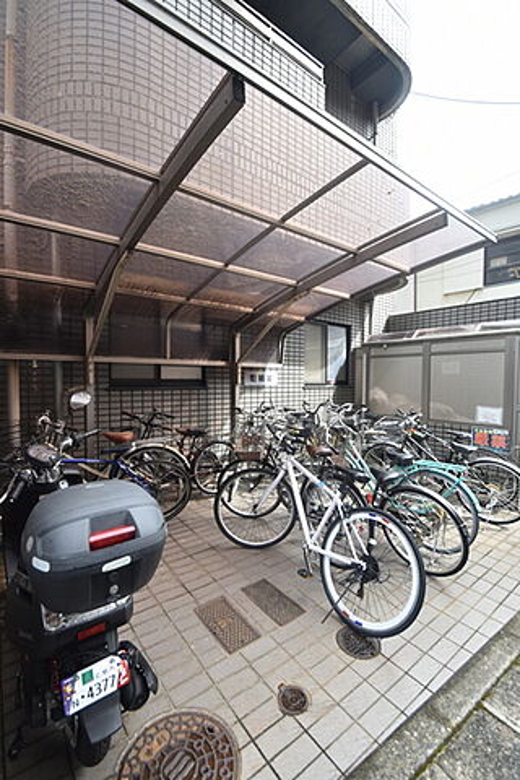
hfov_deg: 77.3
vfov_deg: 100.4
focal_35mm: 15
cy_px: 390
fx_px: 325
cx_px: 260
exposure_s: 1/250
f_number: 5.6
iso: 250
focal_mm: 10
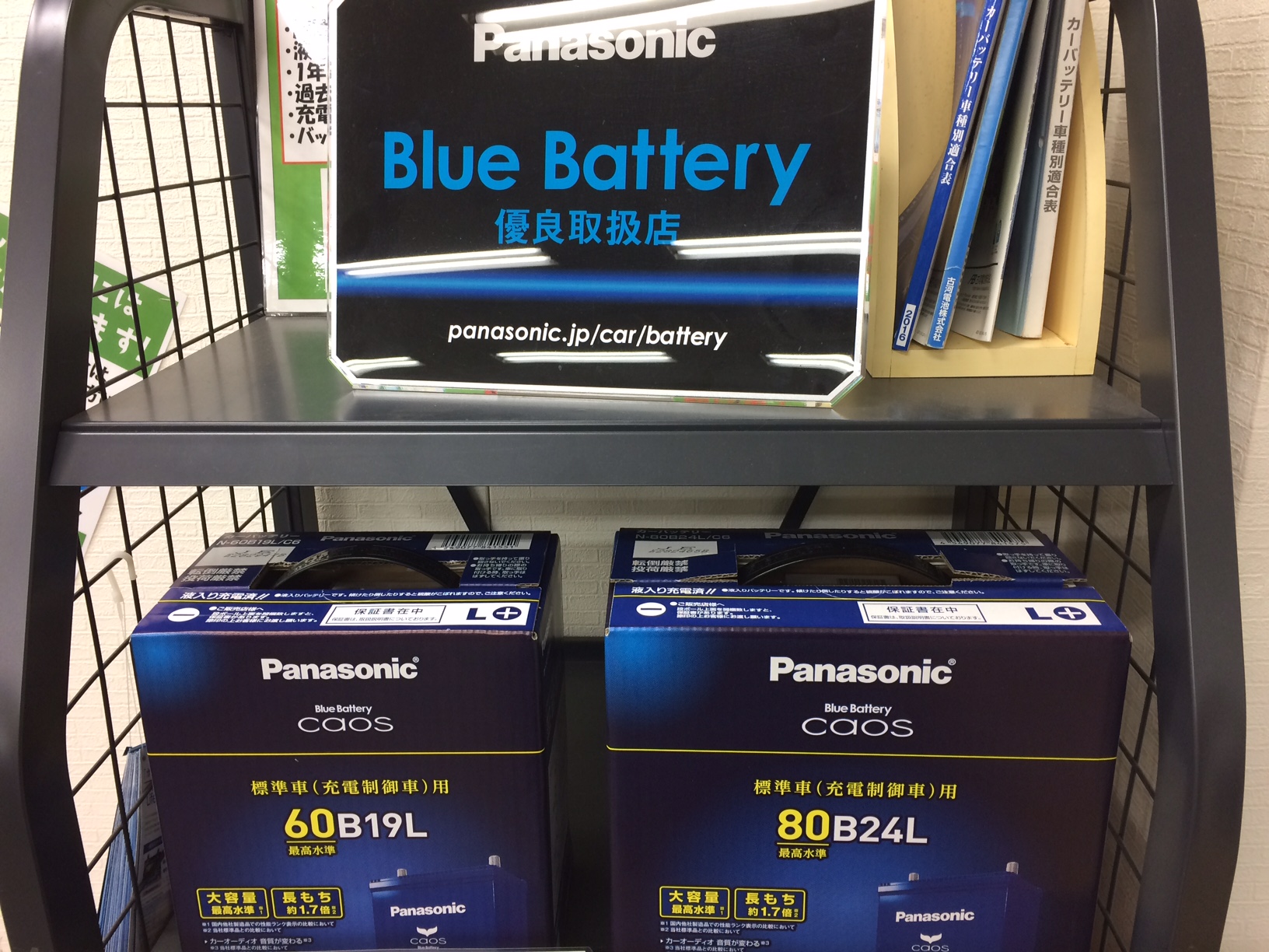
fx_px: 1063
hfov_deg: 61.7
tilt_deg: -18.4
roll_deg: +1.5
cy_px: 476
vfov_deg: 48.2
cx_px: 634
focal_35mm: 29
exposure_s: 1/30
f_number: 2.2
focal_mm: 4.15
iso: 64
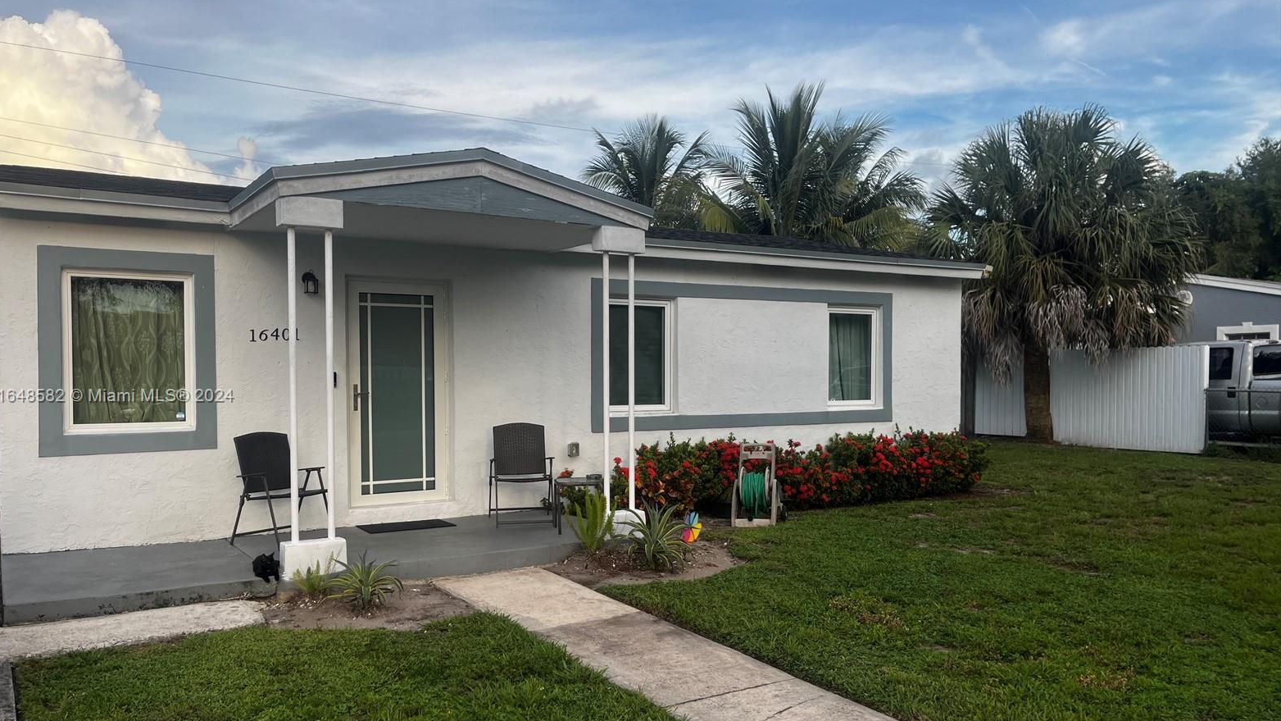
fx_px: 985
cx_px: 627
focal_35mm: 29
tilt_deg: -0.7
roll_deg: +0.7
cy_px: 397
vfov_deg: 40.1
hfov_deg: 66.1
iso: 50
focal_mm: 5.1
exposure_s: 1/577
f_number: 1.6
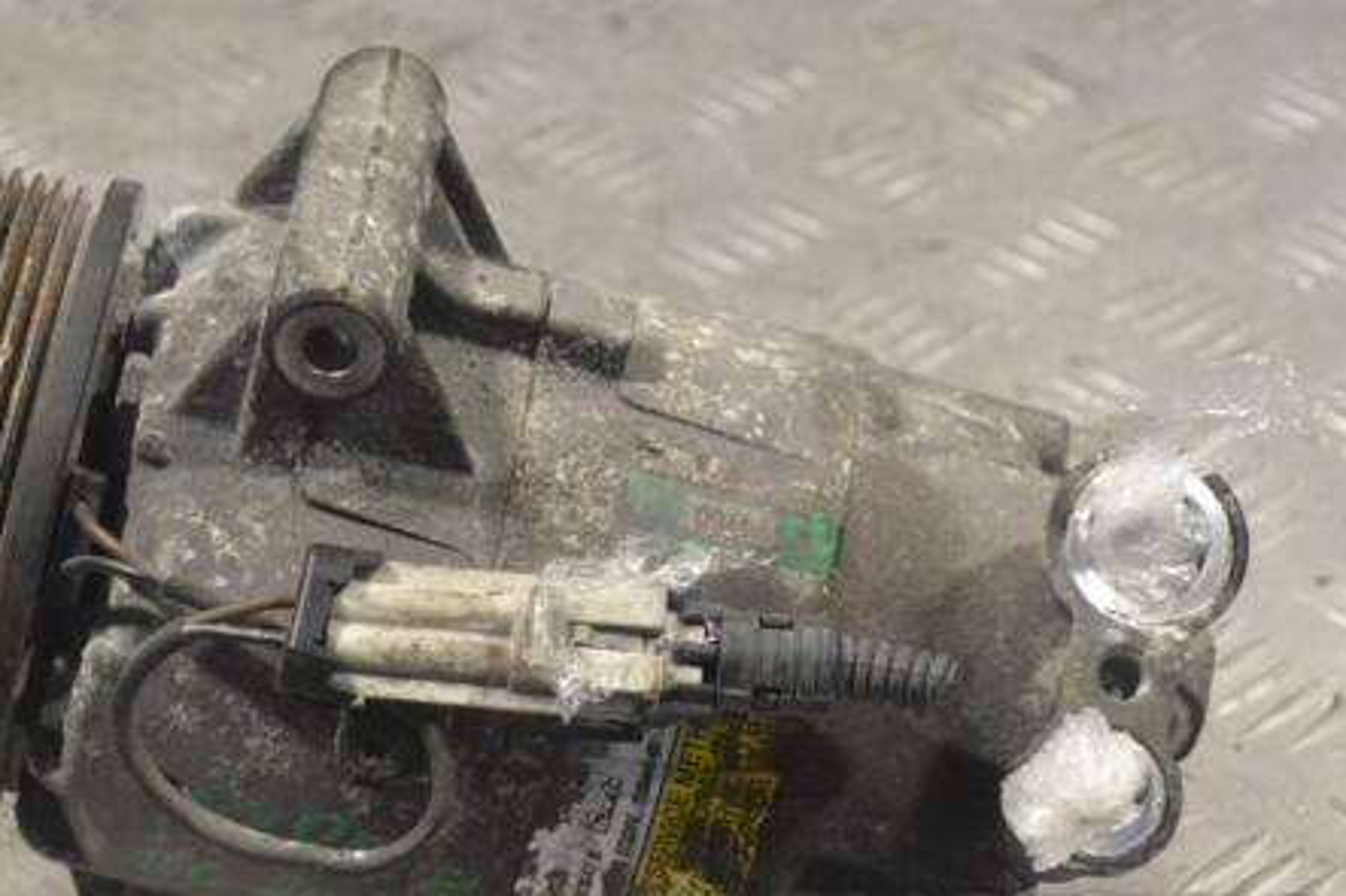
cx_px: 471
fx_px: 4174
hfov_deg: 18.3
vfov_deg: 12.3
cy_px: 535
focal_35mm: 112
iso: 3200
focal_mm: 55
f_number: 8
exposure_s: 1/250
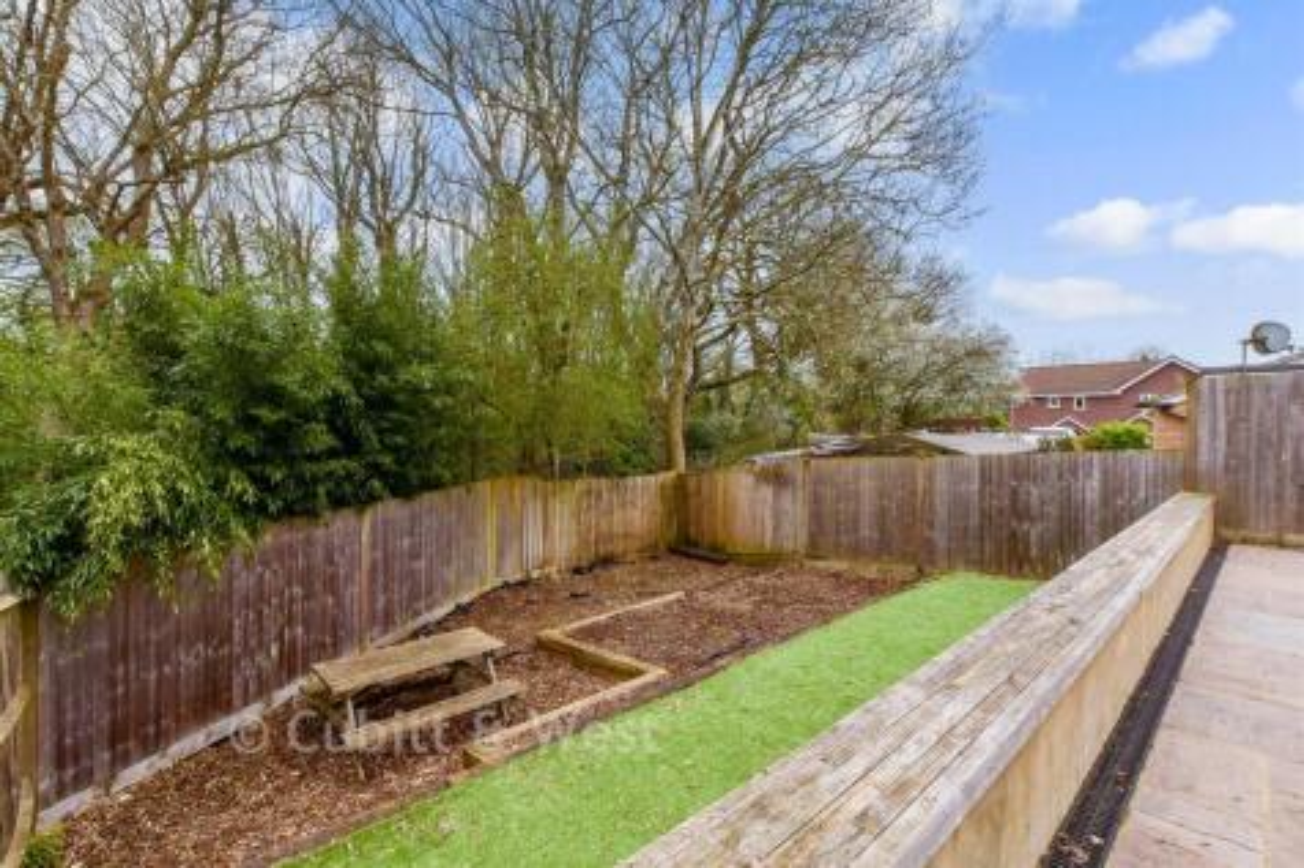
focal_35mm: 15
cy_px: 434
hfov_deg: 100.4
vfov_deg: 77.3
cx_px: 652
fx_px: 543
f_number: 8
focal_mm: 10
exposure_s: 1/320
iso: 400
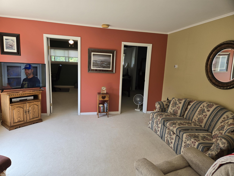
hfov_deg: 73.9
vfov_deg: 58.9
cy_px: 88
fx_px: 155
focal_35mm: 23
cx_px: 117
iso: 80
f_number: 1.8
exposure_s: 1/180
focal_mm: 5.4
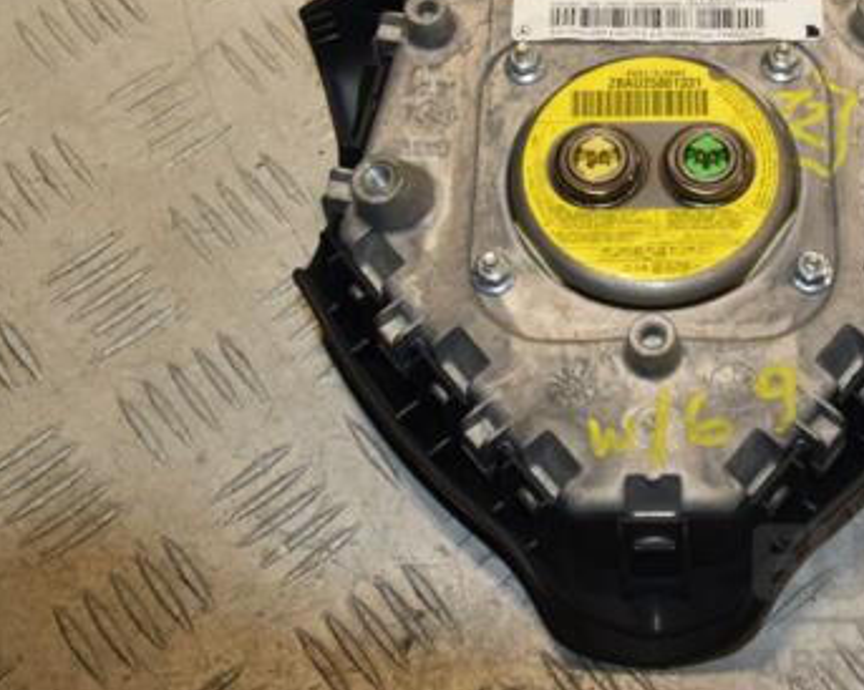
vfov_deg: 22.1
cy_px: 227
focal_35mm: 69
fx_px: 1763
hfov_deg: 26.9
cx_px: 705
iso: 800
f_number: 10
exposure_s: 1/200
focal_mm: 28
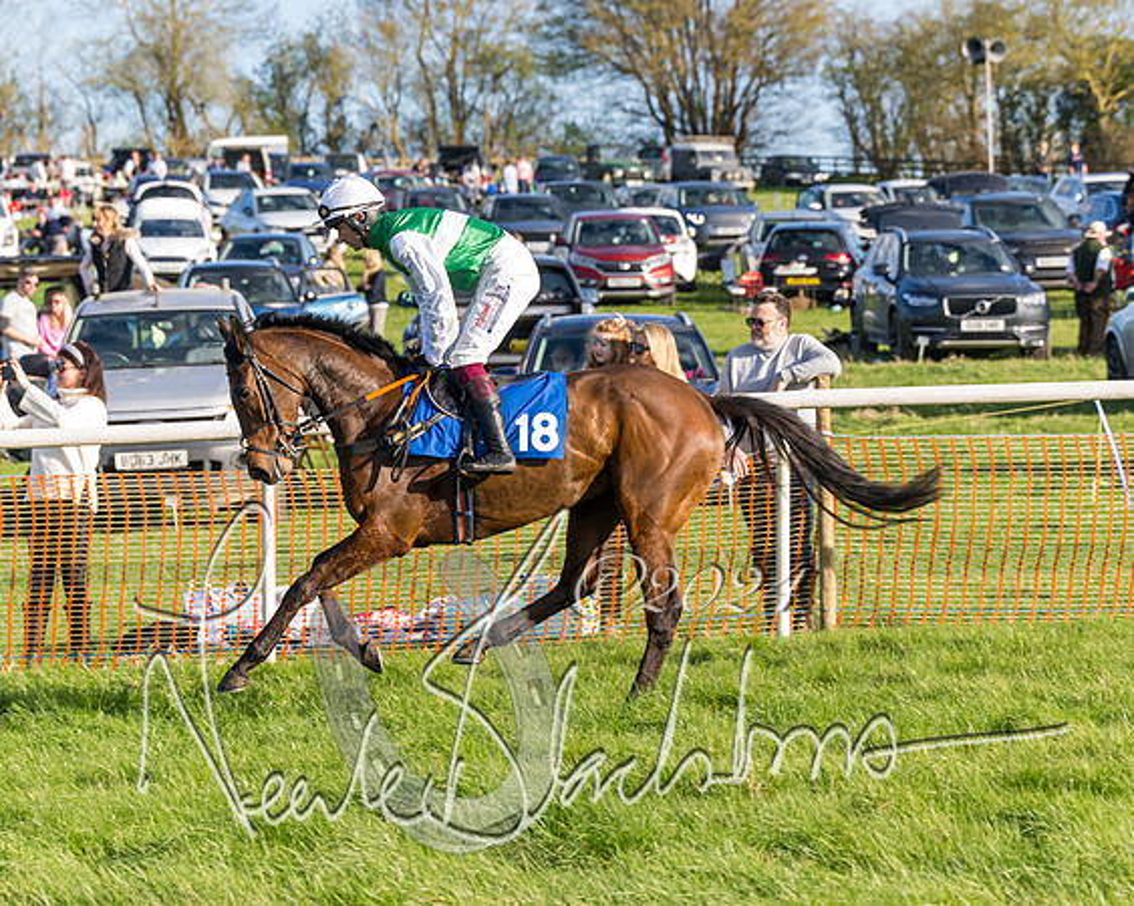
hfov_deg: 11.0
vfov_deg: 8.8
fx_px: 5898
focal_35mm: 176
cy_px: 489
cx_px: 567
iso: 400
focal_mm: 91
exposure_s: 1/1600
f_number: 4
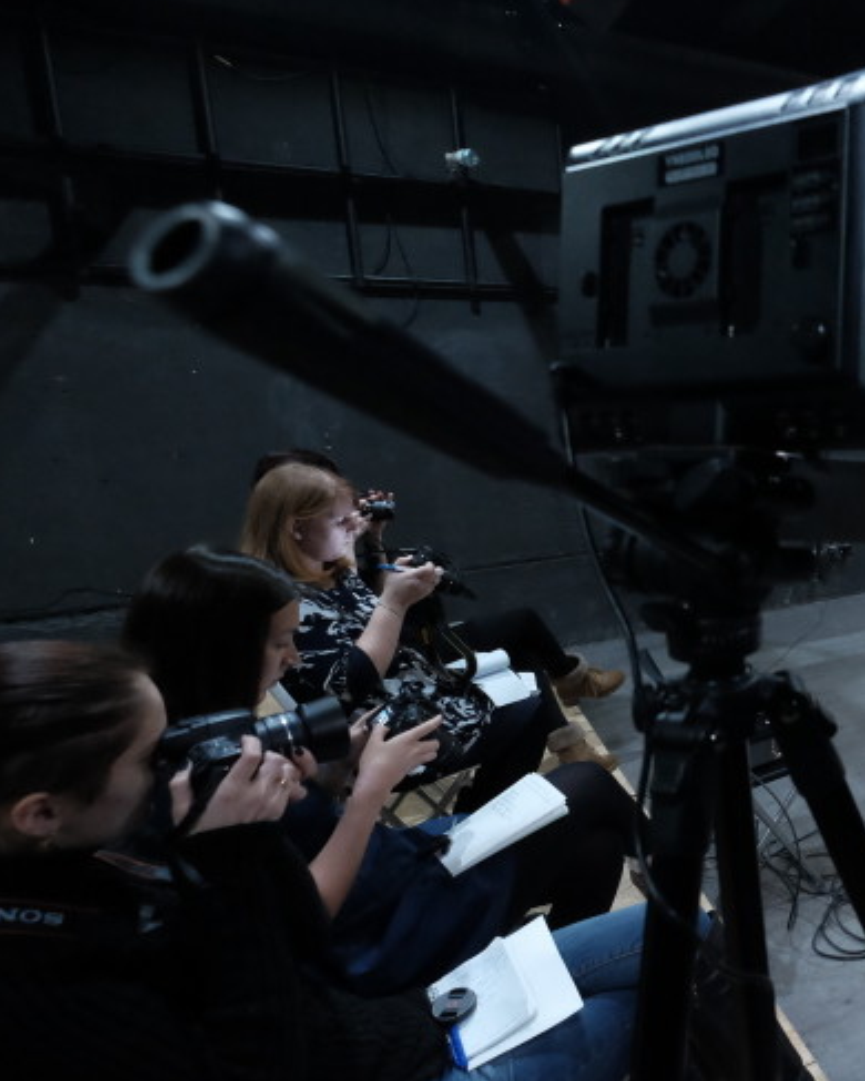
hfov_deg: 42.8
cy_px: 524
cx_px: 954
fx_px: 832
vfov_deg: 66.0
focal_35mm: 26
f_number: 4
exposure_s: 1/15
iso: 3200
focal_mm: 10
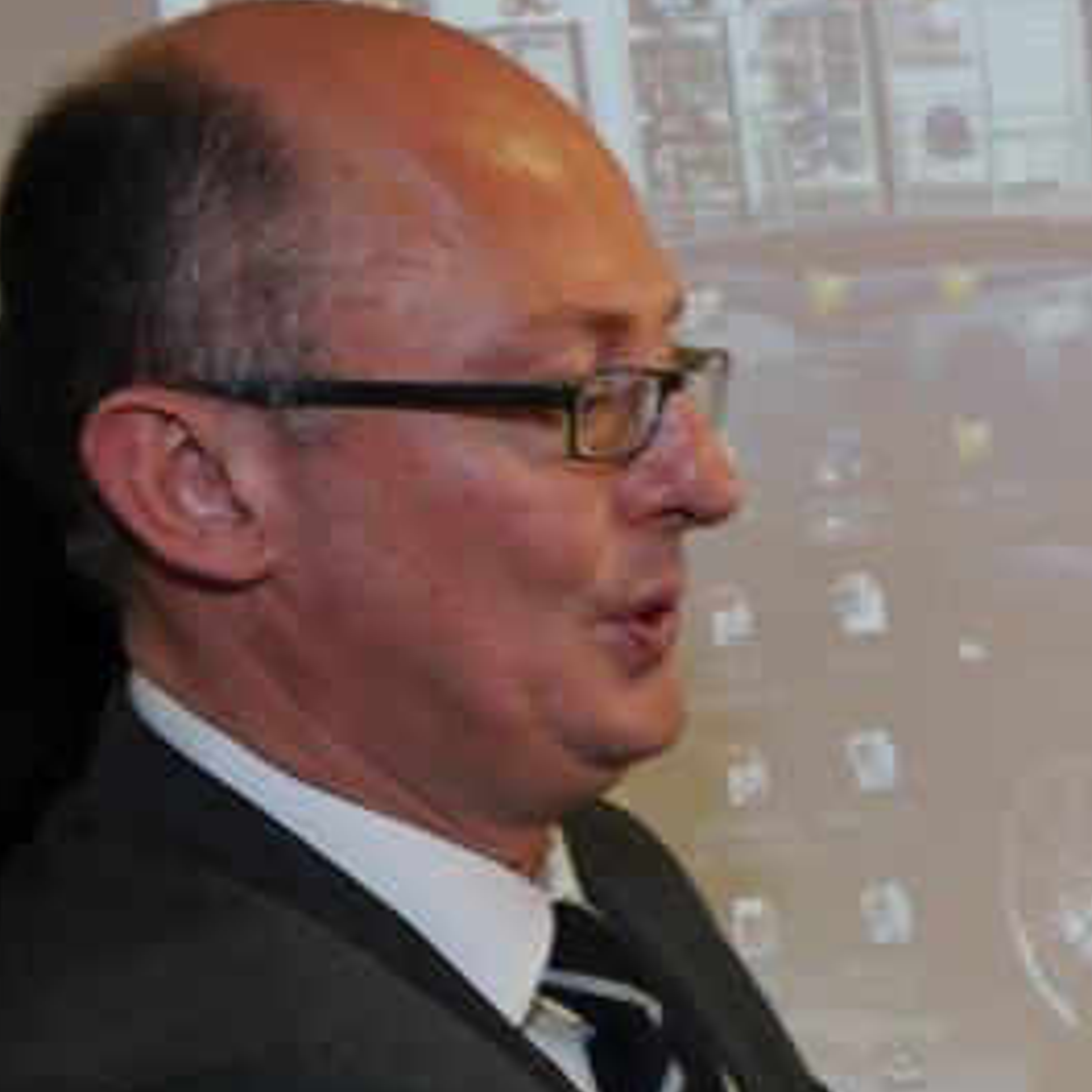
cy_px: 1028
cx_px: 1621
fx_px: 2820
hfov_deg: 19.3
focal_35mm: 79
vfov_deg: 21.3
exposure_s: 1/50
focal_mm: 24
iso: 1000
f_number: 6.3
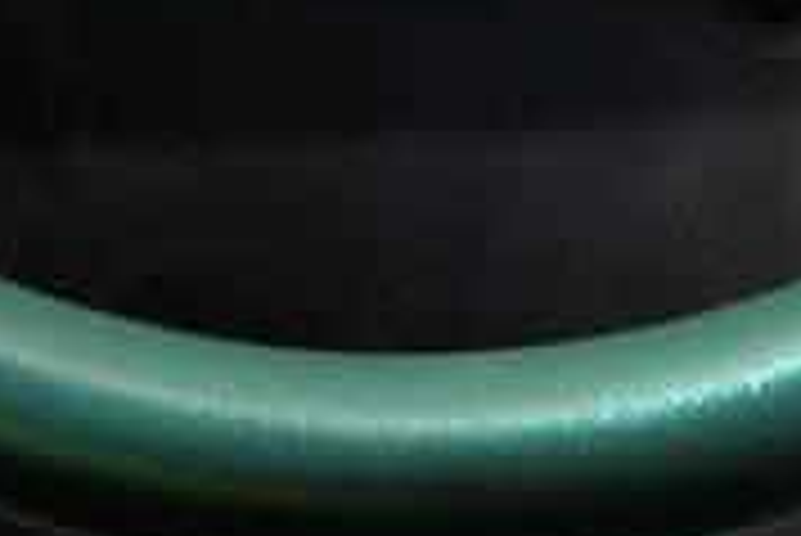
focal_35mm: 104
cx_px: 171
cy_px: -883
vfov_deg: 10.6
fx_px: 2316
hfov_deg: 19.4
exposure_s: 1/160
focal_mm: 18
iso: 100
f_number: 6.3
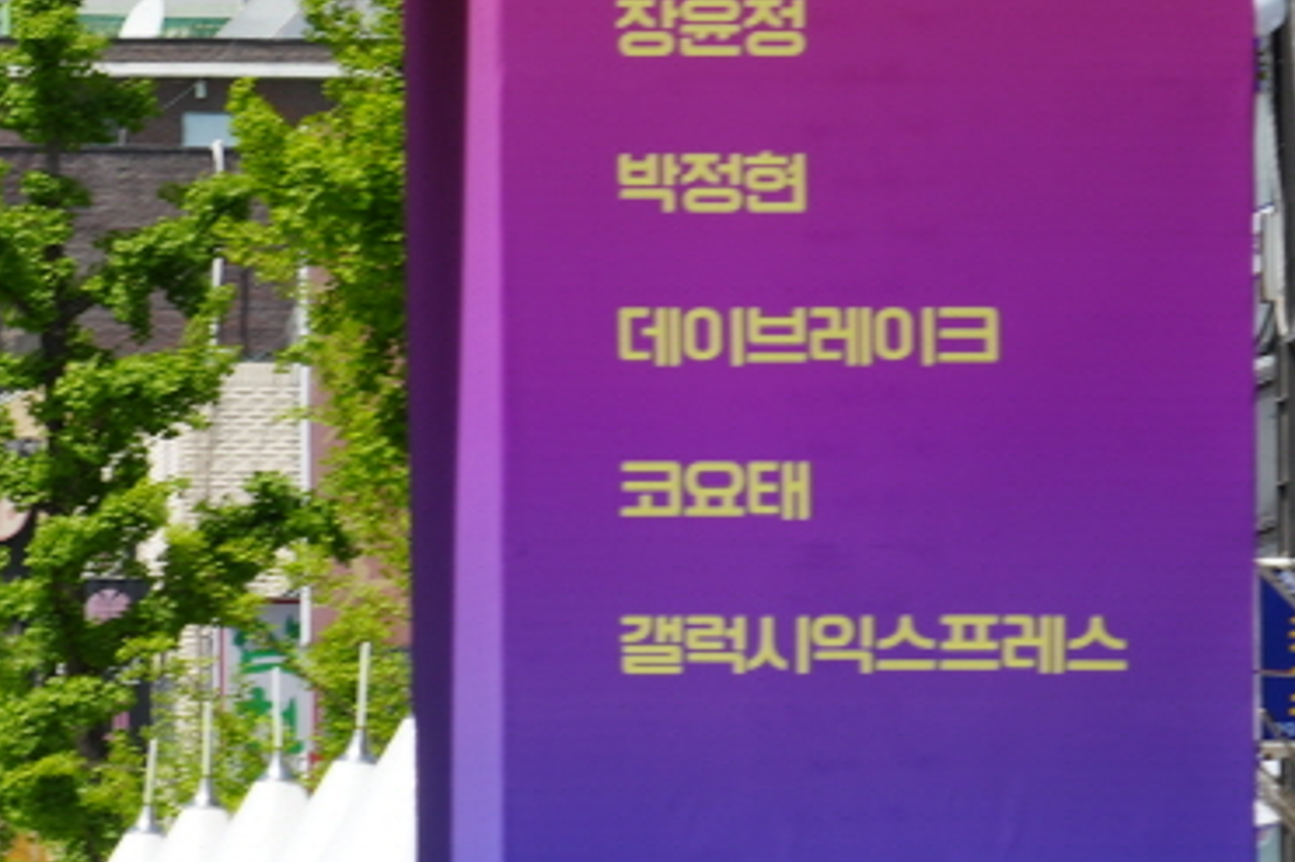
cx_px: -1602
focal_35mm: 510
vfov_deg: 2.7
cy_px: 817
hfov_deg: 4.0
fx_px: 18337
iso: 100
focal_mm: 105
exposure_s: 1/160
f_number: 9
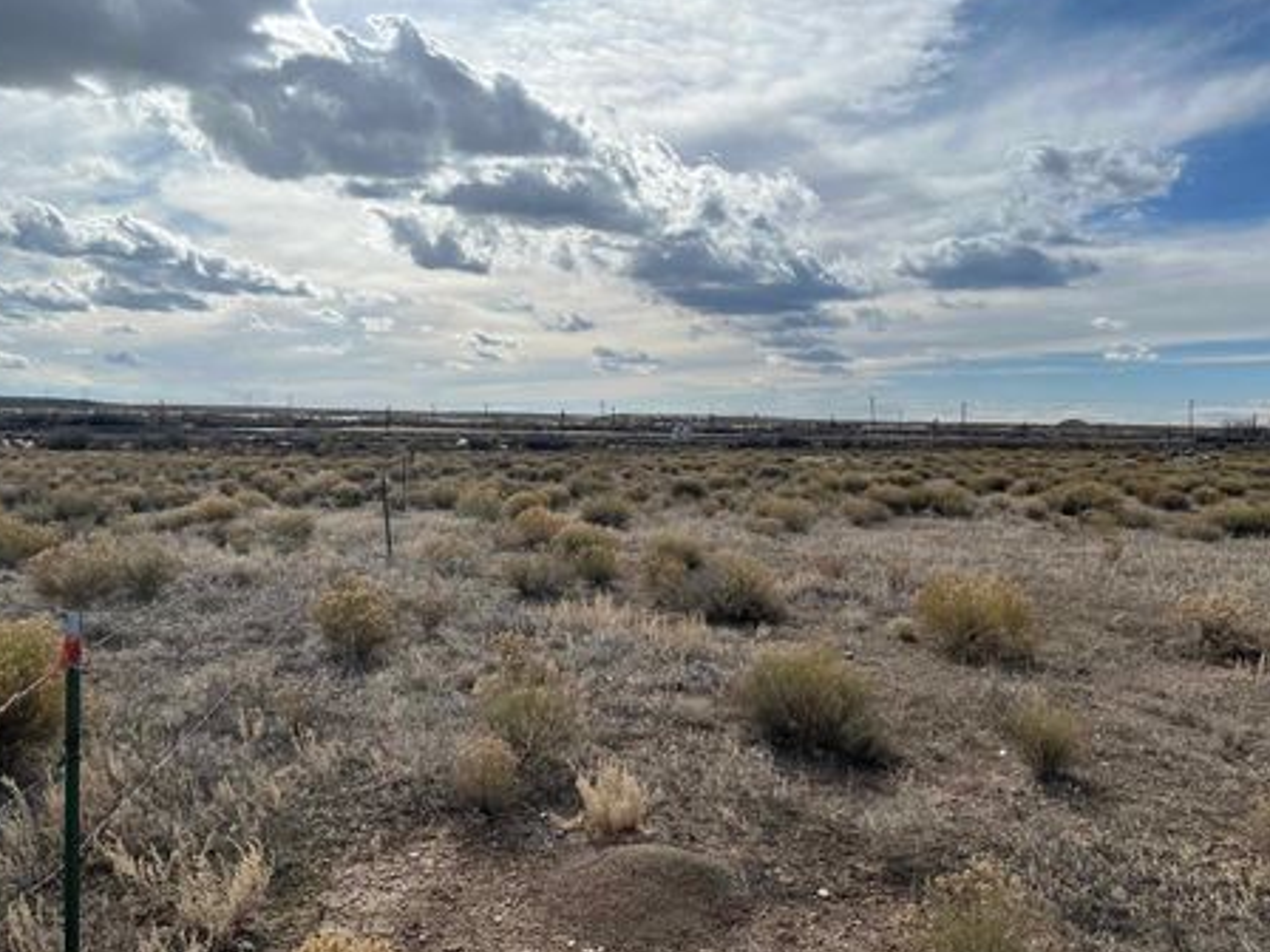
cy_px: 455
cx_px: 575
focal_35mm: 29
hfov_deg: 61.5
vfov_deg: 48.2
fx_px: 1064
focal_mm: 5.7
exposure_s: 1/12658
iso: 50
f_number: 1.5
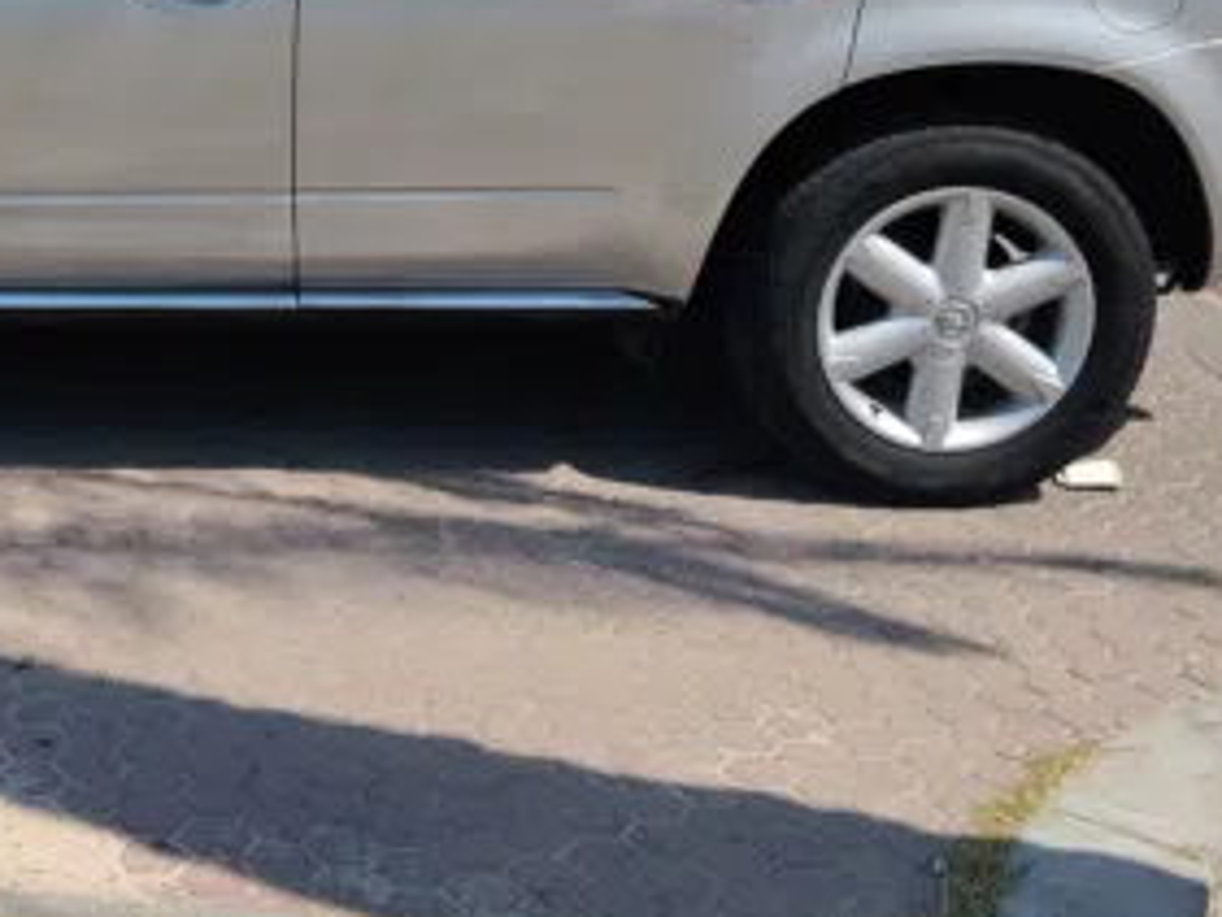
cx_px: 161
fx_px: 2331
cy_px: 113
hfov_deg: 28.4
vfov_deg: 21.8
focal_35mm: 66
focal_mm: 4.22
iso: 50
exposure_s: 1/1882
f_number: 1.8
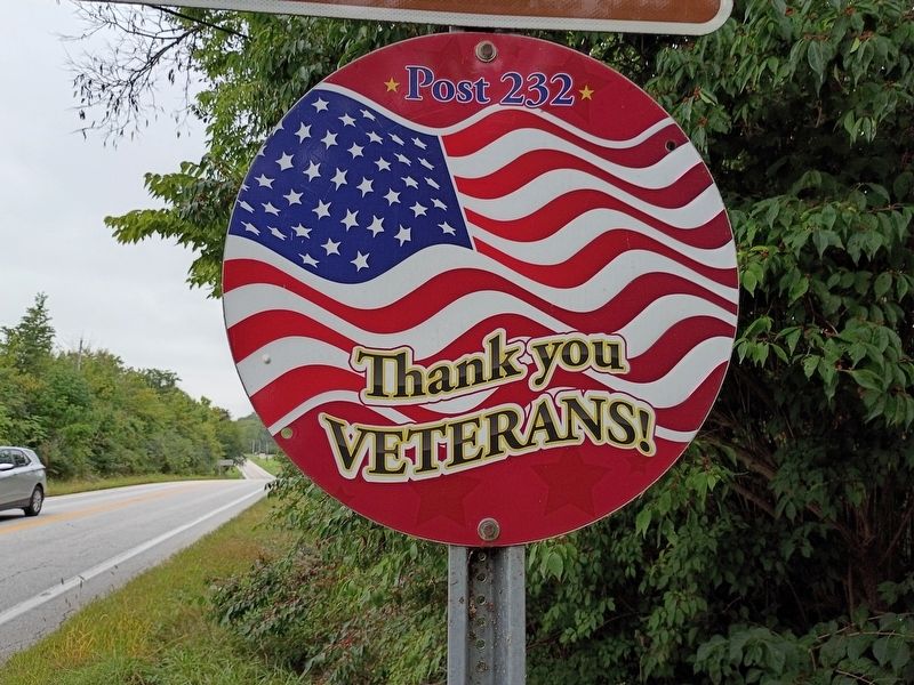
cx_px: 457
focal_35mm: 29
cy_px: 342
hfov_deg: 61.7
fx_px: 766
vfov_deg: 48.2
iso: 107
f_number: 1.8
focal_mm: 4.27
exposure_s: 1/120
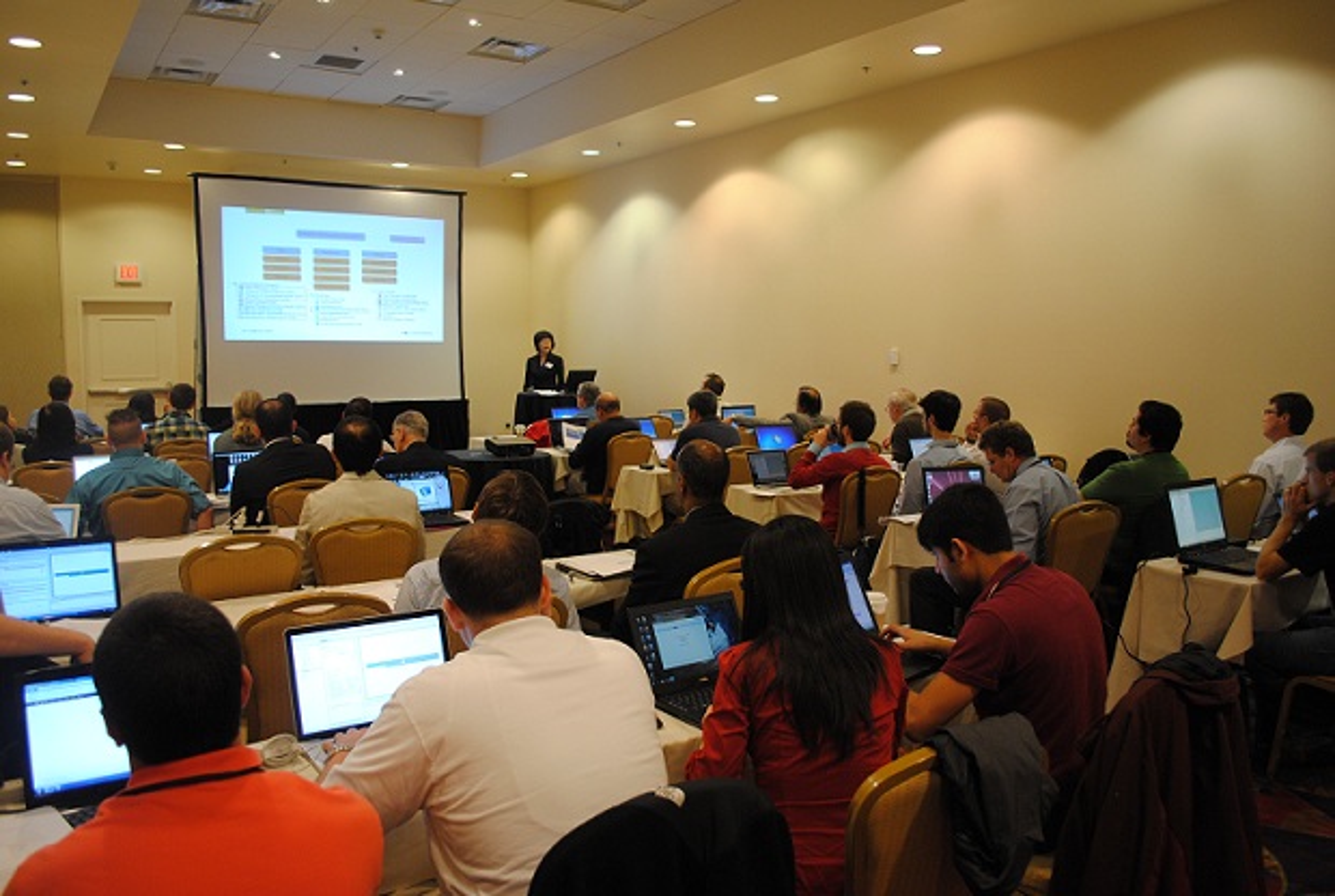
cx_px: 668
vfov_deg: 48.1
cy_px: 448
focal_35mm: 27
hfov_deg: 67.3
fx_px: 1003
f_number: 3.5
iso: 400
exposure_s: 1/30
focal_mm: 18
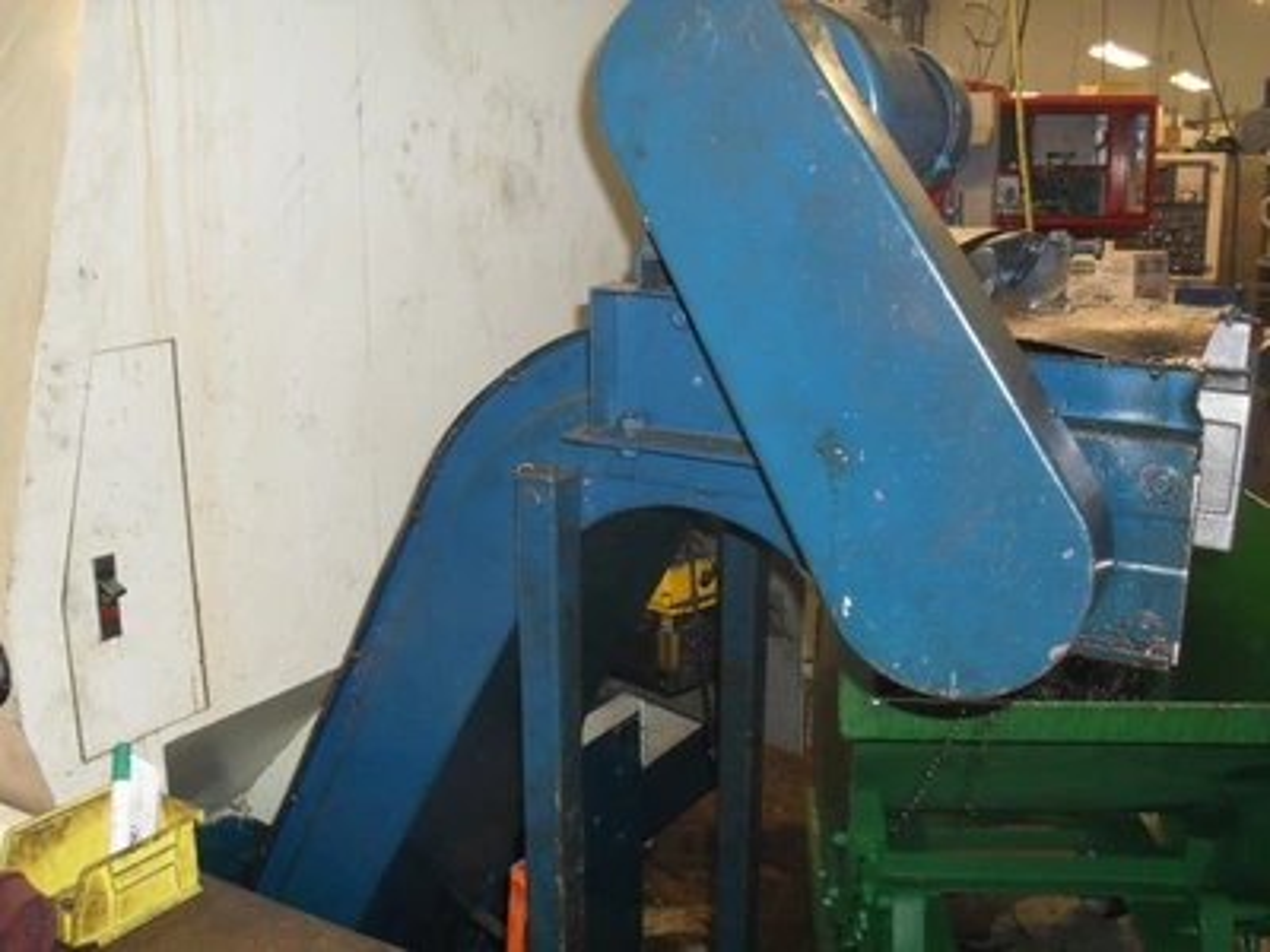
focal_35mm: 35
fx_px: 1284
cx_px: 635
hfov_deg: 52.6
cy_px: 476
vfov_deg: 40.7
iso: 200
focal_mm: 6.3
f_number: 3.2
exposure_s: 1/45
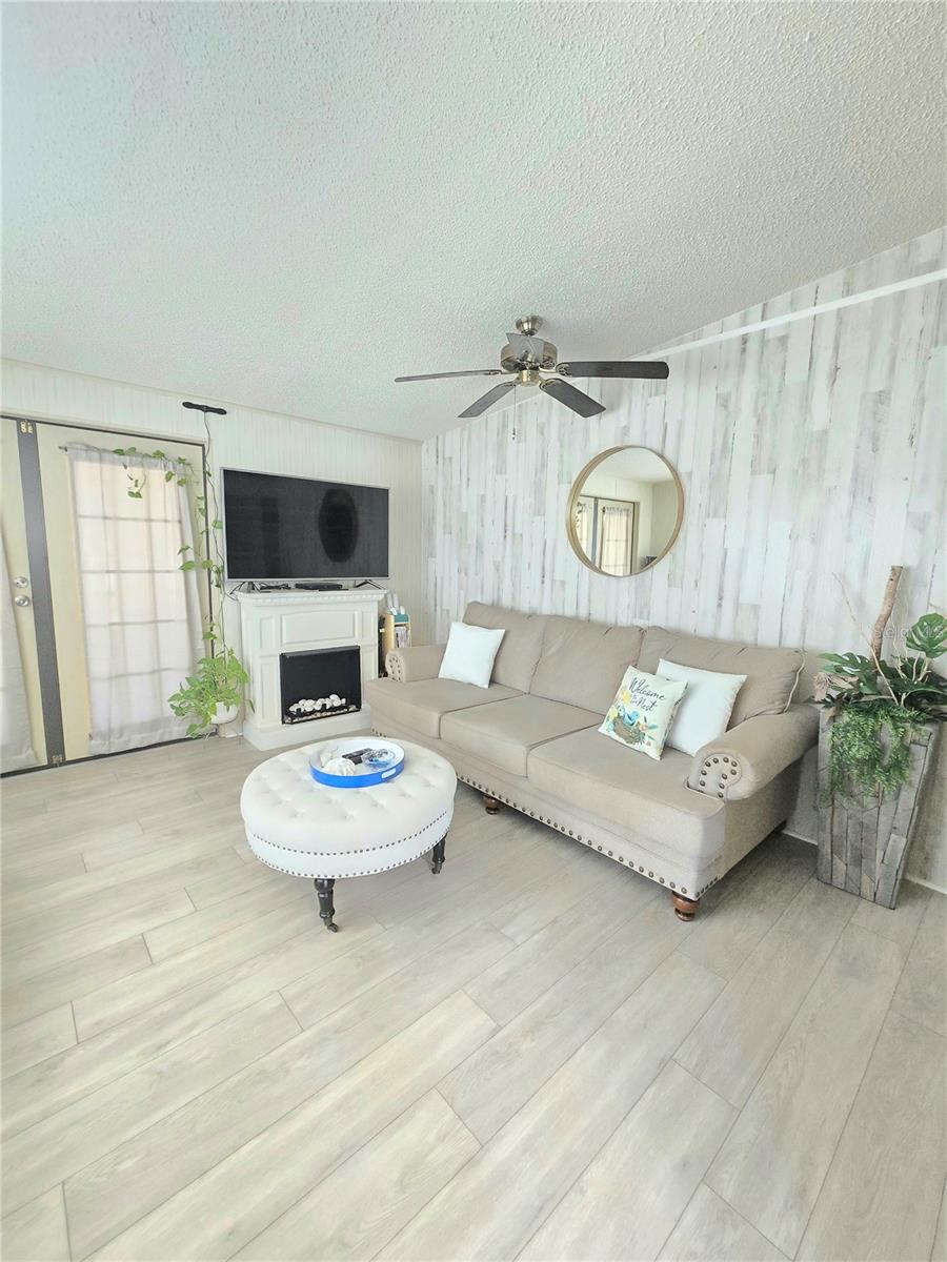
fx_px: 474
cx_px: 474
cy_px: 631
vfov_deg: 106.2
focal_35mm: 13
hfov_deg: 89.9
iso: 1000
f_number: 2.2
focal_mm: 2.2
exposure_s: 1/60.2
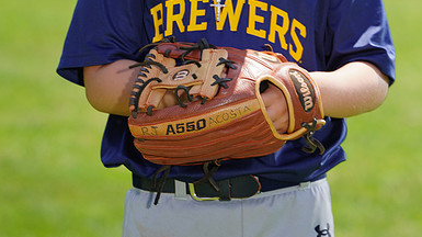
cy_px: -52
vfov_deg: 3.1
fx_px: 4417
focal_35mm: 395
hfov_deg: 5.5
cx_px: 211
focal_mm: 250
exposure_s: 1/250
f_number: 7.1
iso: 100
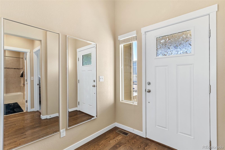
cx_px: 112
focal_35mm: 17
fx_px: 106
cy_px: 75
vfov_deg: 70.4
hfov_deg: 93.3
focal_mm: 17
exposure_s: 1/4
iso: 400
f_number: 8
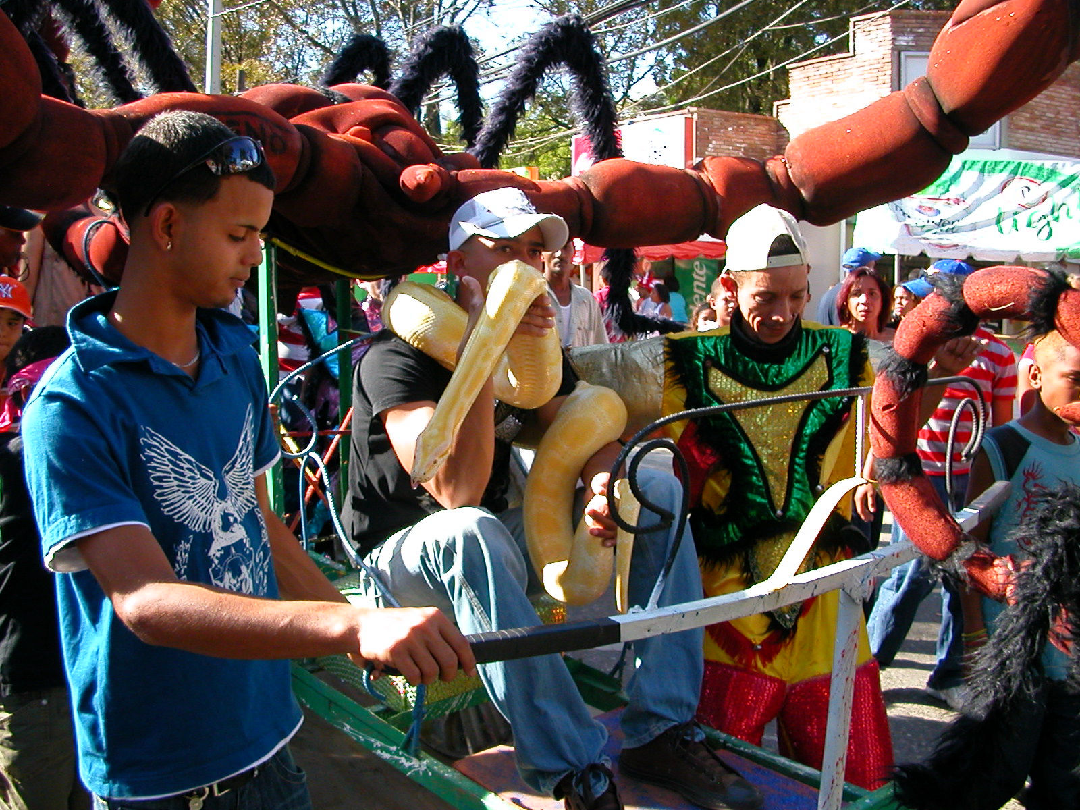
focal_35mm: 37
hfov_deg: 50.1
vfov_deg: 38.7
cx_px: 540
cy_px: 405
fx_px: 1154
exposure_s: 1/344
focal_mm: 5.6
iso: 100
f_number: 2.7
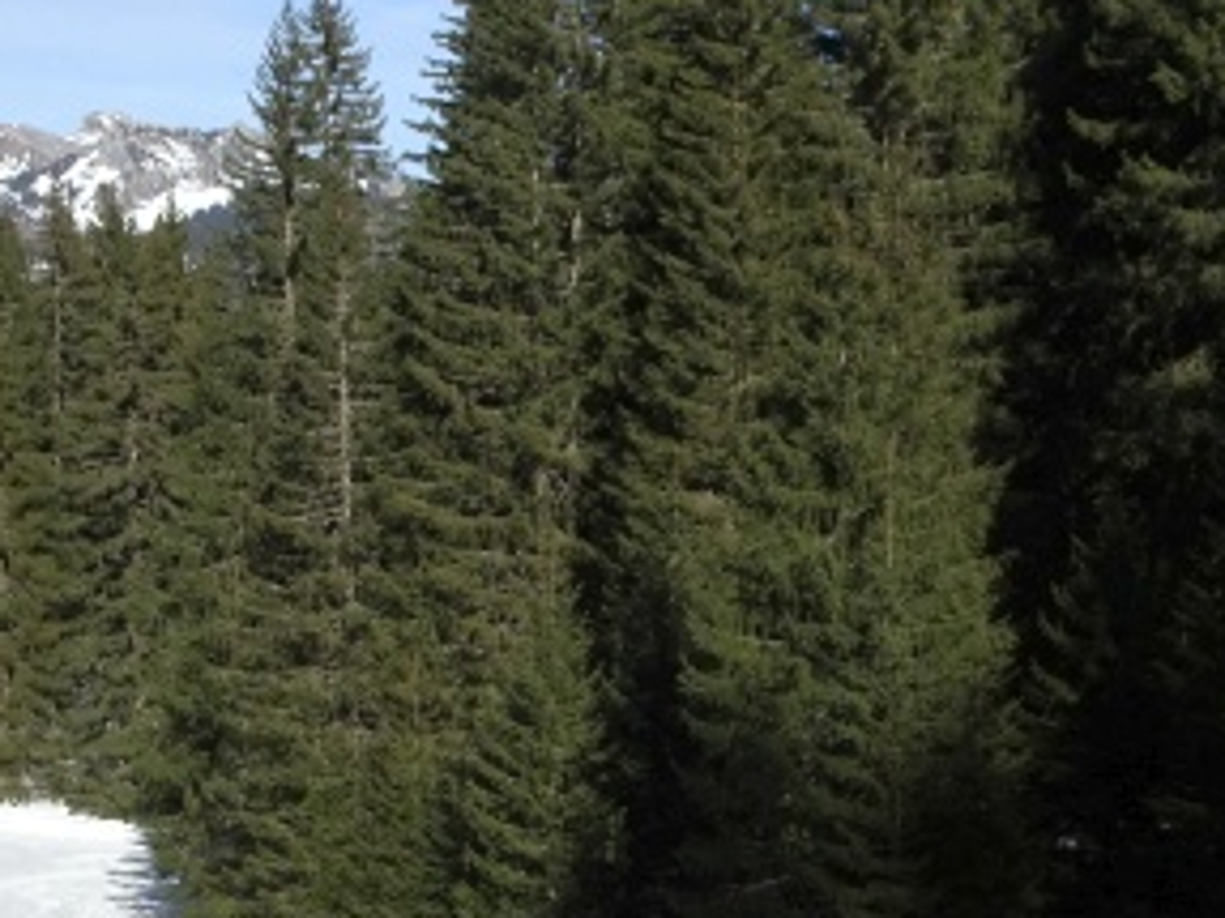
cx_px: 470
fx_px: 2370
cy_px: 696
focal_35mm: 67
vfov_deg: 21.7
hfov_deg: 28.9
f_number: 3.5
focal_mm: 4.1
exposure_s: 1/1250
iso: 80
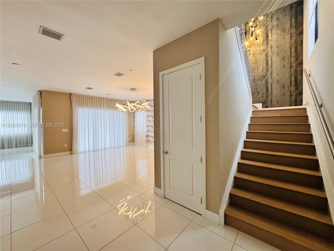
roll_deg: +0.8
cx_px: 167
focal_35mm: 14
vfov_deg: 85.7
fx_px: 135
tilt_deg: -1.6
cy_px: 126
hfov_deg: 102.1
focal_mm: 2.22
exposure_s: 1/120
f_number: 2.2
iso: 200
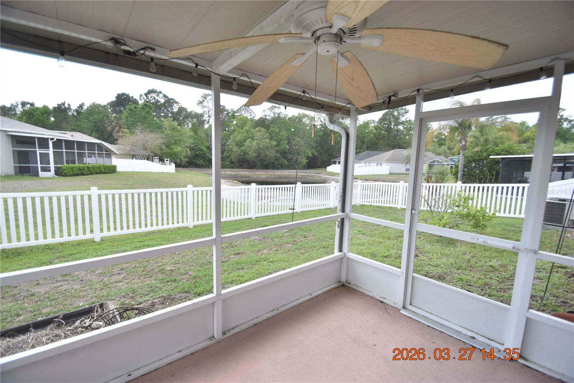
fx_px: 239
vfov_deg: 77.3
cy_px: 192
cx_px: 287
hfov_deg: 100.4
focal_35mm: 15
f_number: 3.5
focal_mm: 10
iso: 800
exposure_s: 1/1500
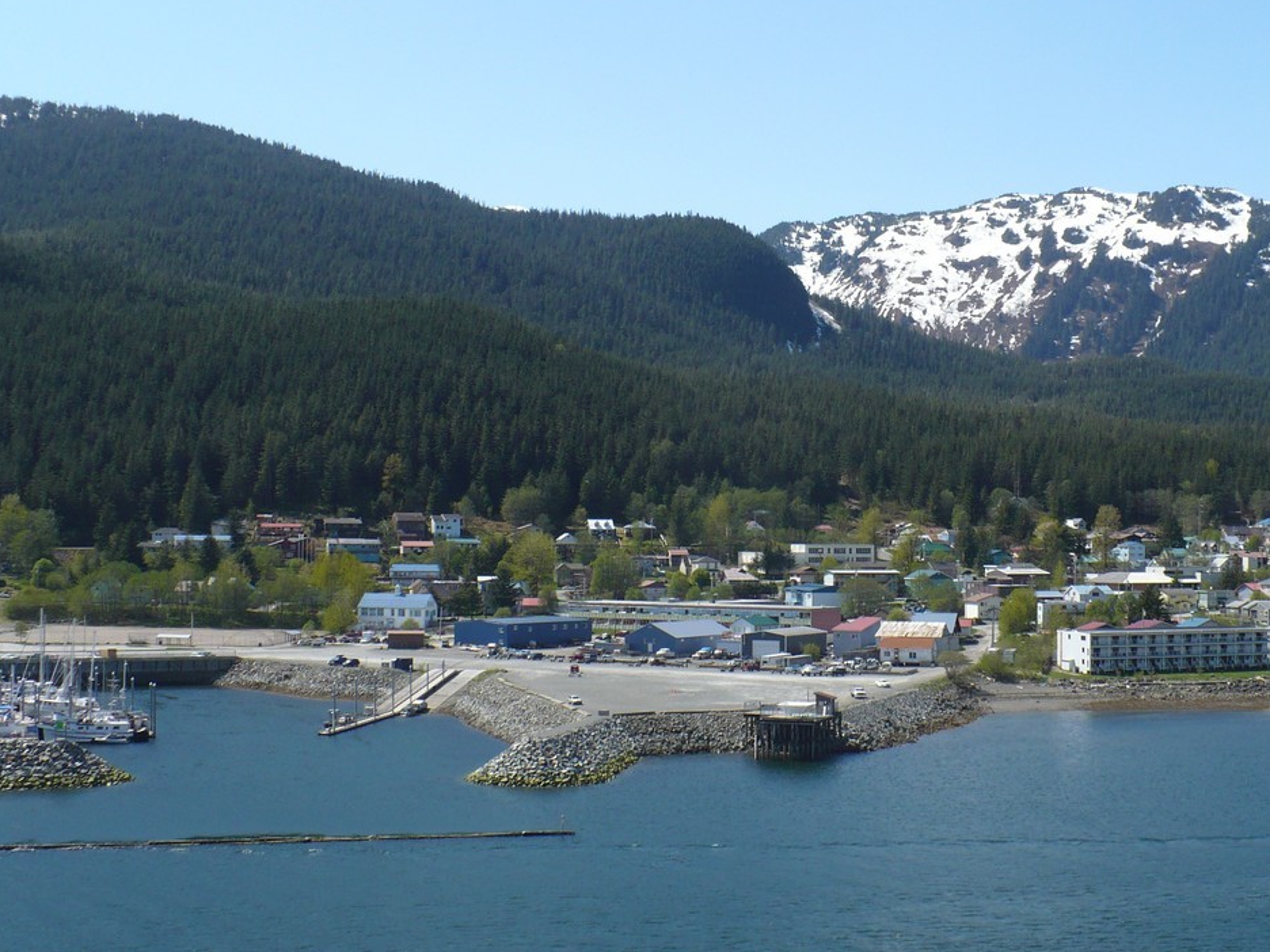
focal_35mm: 51
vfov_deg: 28.5
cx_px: 783
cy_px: 423
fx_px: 1871
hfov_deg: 37.3
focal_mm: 6.1
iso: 100
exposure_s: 1/160
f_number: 8
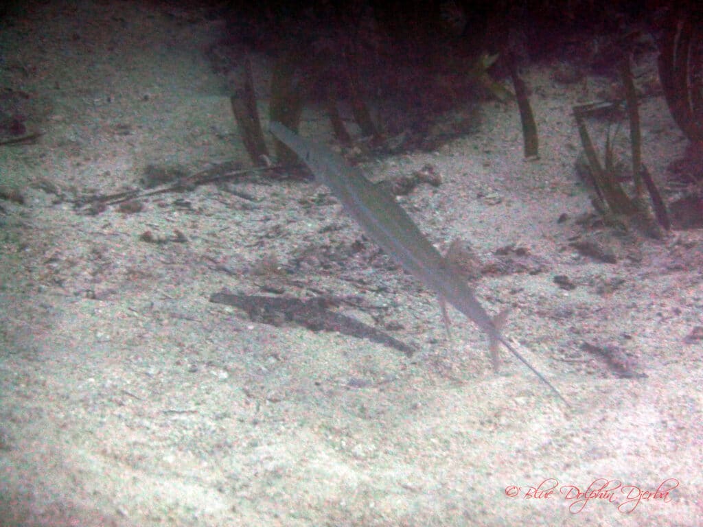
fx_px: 6093
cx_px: 352
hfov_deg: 6.6
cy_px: 264
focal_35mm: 300
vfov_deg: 5.0
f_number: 4.9
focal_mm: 49.2
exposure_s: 1/60
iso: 160
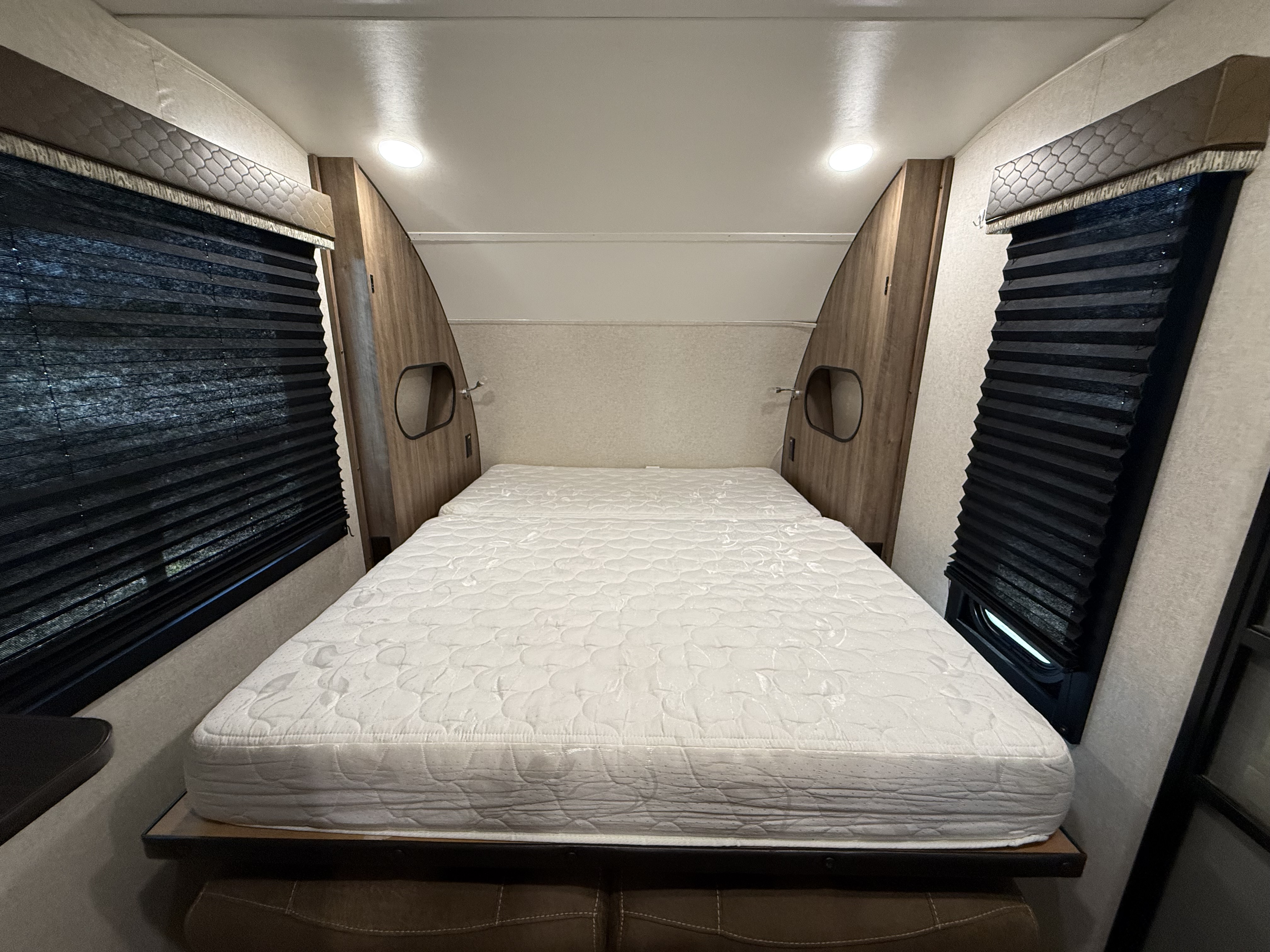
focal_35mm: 14
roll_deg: -0.5
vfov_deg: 85.7
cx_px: 635
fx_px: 514
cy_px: 476
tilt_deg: -15.7
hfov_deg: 102.1
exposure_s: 1/99
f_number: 2.2
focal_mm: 2.22
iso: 250
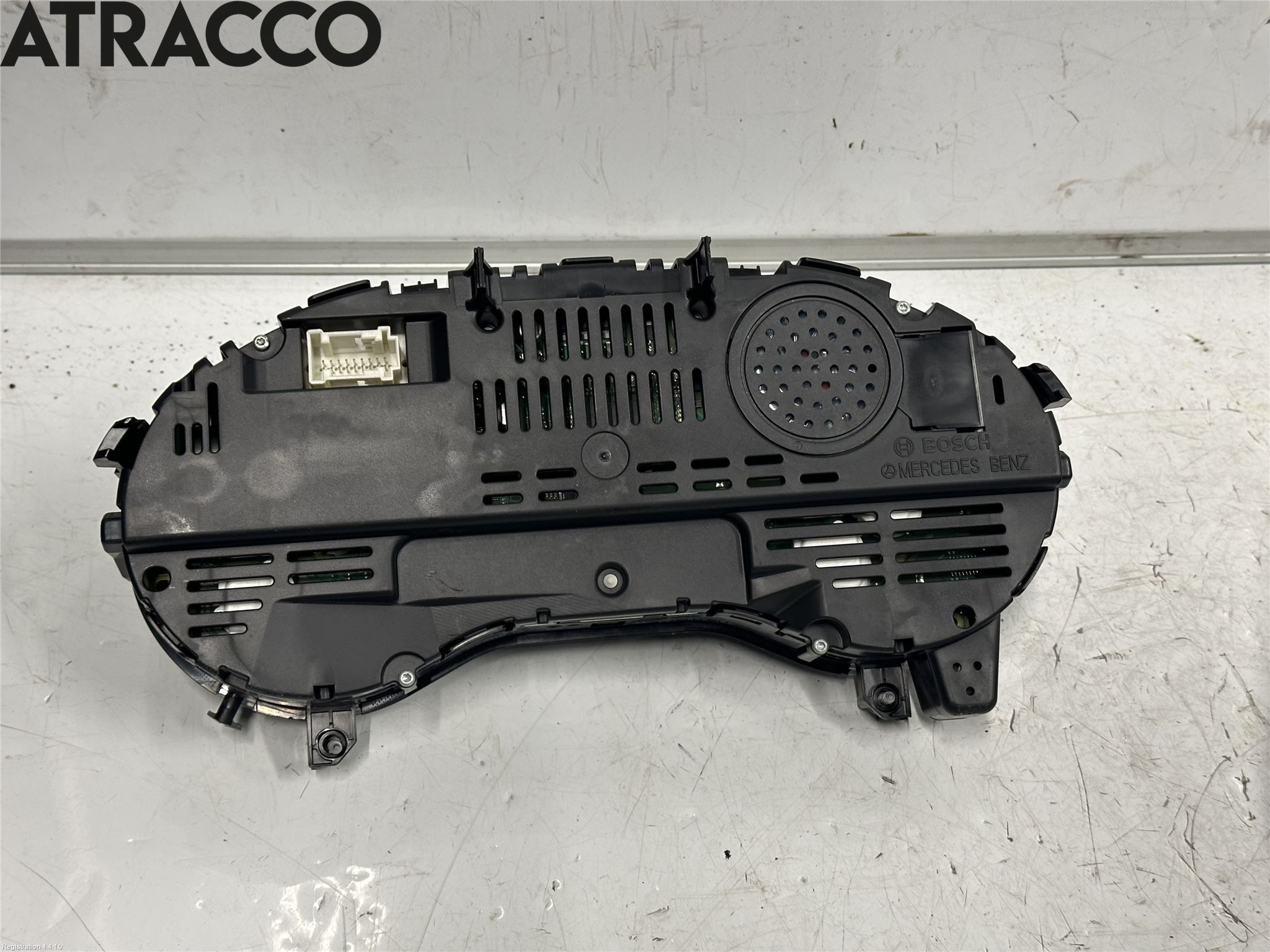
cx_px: 635
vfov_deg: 30.3
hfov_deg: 39.7
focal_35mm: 48
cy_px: 476
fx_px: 1761
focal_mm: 6.86
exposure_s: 1/50
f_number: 1.78
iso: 100
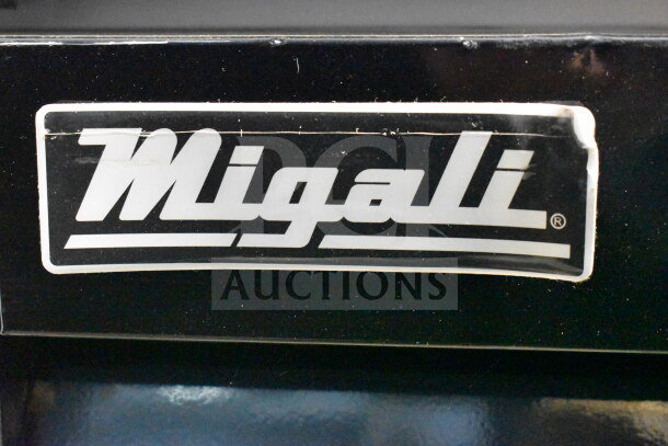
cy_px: 223
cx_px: 334
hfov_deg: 33.4
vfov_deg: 22.6
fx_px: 1114
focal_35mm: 60
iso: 25600
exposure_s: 1/60
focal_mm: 40
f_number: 5
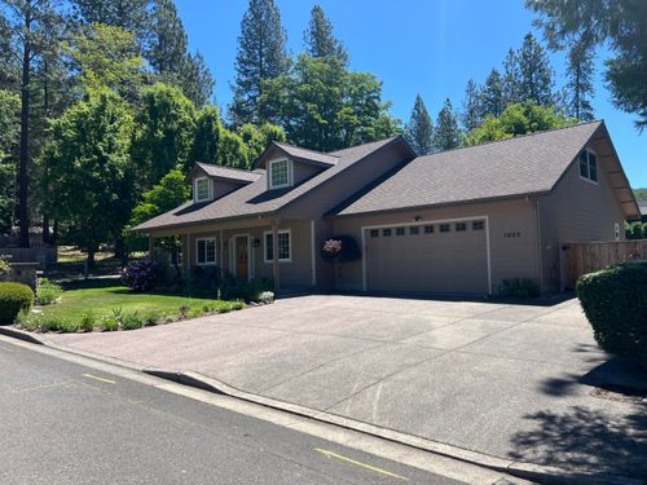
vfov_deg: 53.1
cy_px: 242
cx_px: 324
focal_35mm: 26
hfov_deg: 67.3
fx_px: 486
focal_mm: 5.7
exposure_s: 1/2513
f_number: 1.5
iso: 50
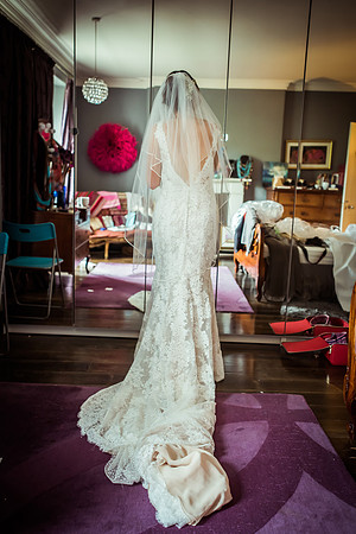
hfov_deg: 37.9
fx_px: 519
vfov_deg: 54.4
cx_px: 178
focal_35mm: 35
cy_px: 267
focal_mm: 35
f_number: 2.8
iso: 1600
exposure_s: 1/160
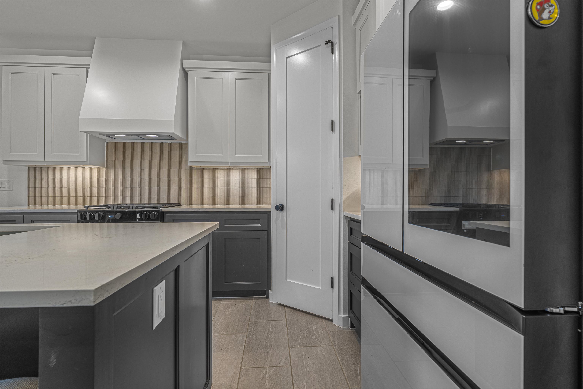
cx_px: 292
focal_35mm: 16
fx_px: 259
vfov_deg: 73.7
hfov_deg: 96.7
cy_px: 194
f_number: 9
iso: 200
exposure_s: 1/1.67
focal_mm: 16
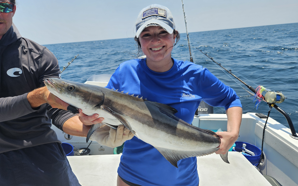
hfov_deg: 72.5
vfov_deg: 49.1
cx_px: 149
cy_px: 78
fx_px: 203
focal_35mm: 25
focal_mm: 5.4
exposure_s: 1/1457
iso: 25
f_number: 1.8
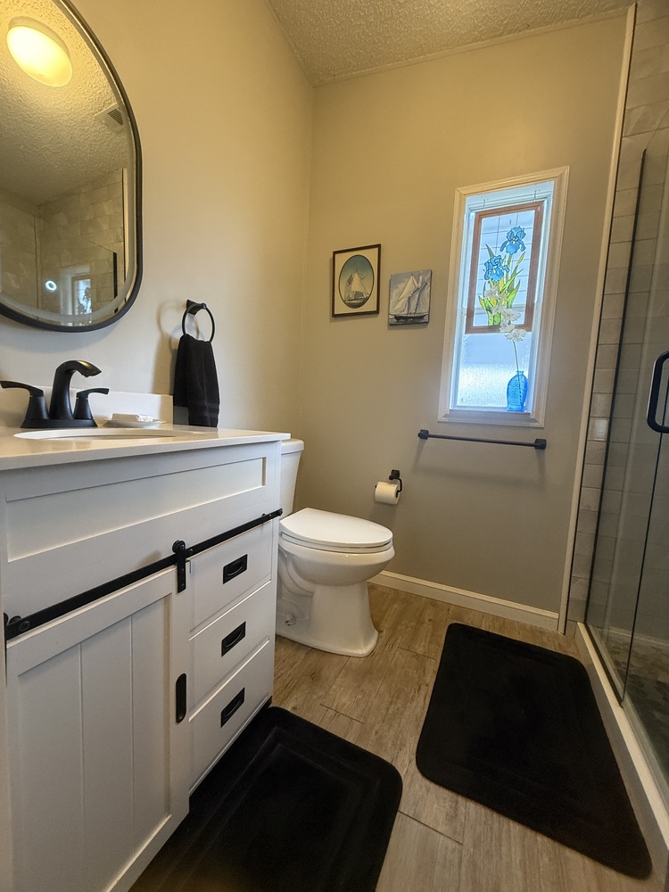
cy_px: 446
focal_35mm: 14
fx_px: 361
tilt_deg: -4.7
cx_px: 334
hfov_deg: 85.7
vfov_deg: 102.1
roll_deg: -3.3
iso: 500
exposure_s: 1/60
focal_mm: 2.22
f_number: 2.2
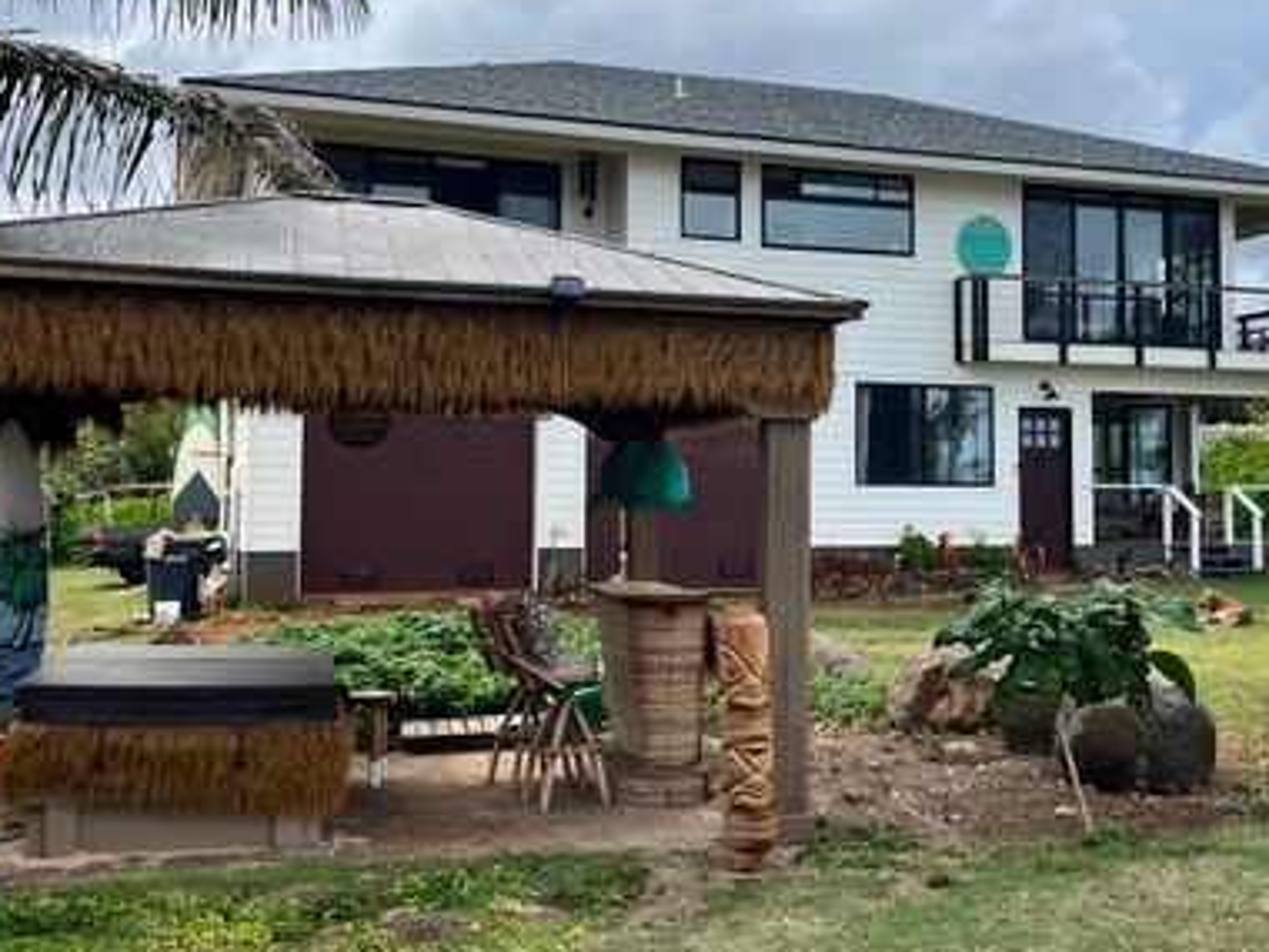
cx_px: 748
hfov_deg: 45.6
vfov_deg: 35.0
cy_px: 391
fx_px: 1503
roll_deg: -1.0
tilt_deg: +3.2
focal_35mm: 41
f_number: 1.6
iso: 50
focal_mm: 5.1
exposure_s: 1/3311
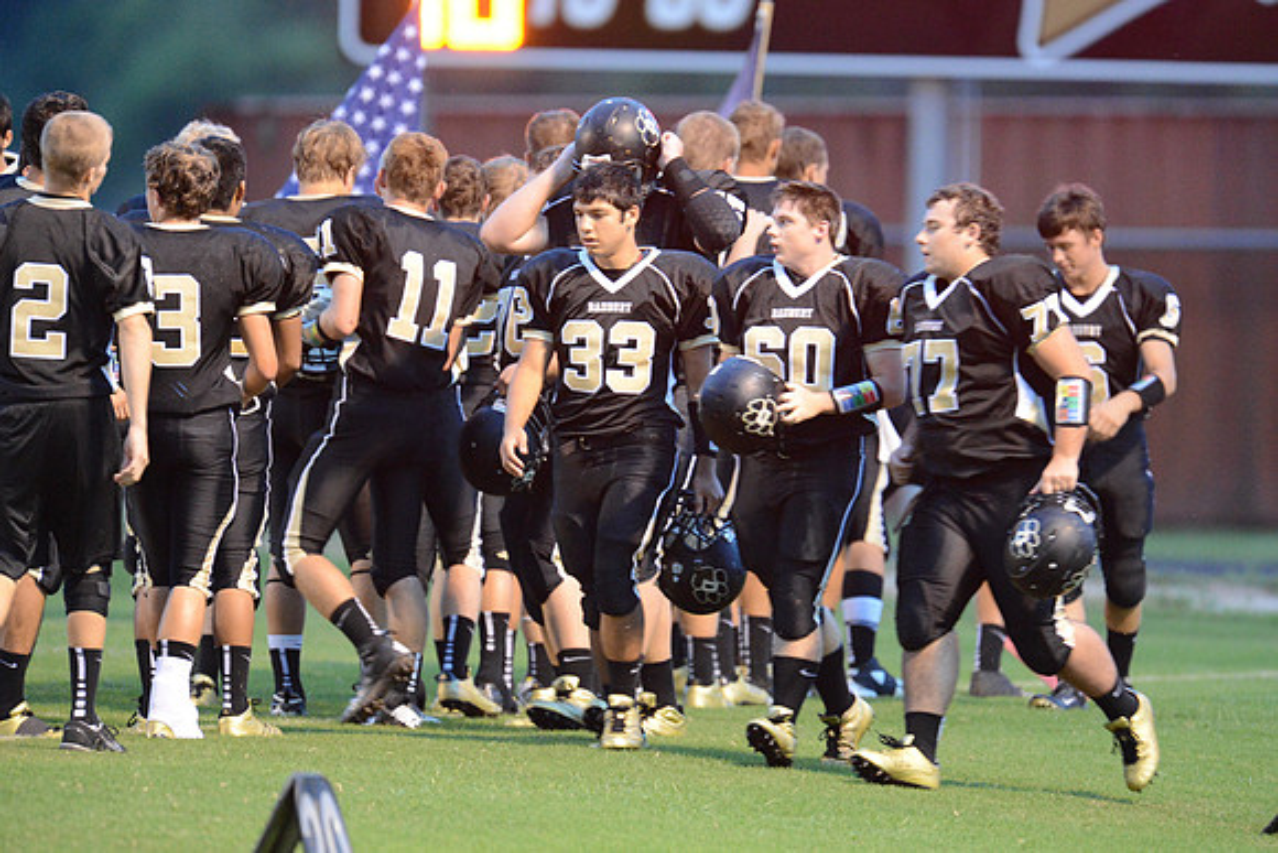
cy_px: 426
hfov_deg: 3.7
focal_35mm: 550
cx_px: 639
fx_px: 19529
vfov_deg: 2.5
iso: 8000
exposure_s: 1/160
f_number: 4
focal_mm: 550
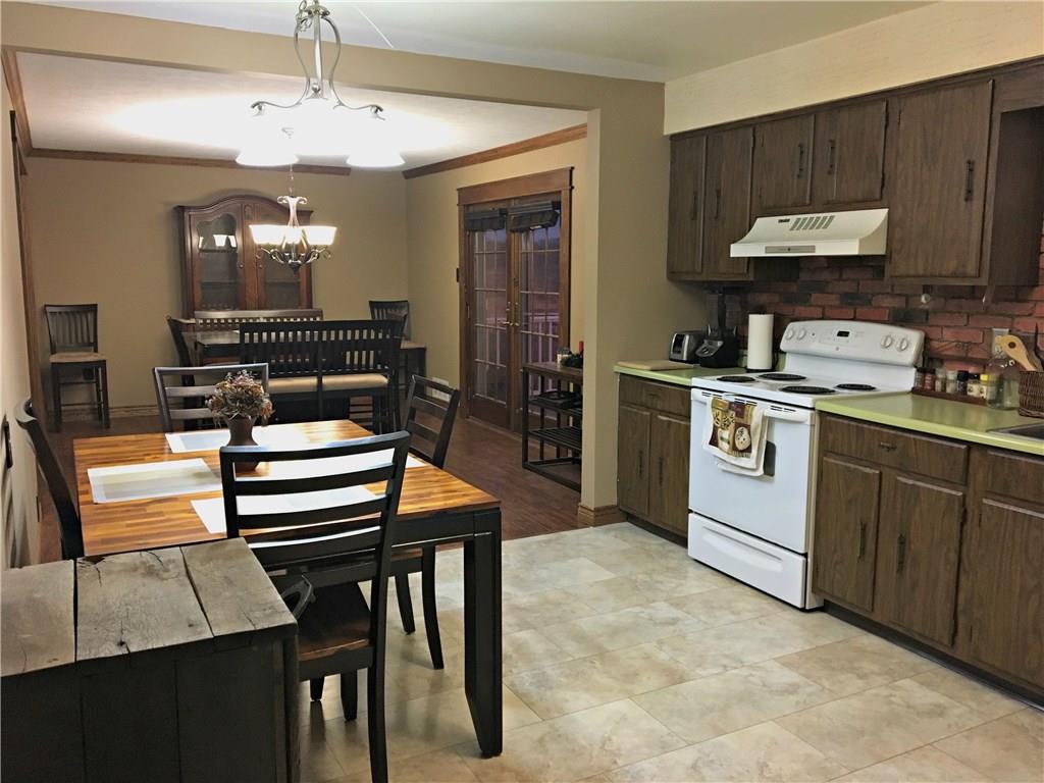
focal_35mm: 29
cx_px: 522
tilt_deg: -7.3
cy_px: 392
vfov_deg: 48.2
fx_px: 875
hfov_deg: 61.7
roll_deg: -0.3
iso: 200
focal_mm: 4.15
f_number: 2.2
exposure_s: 1/30
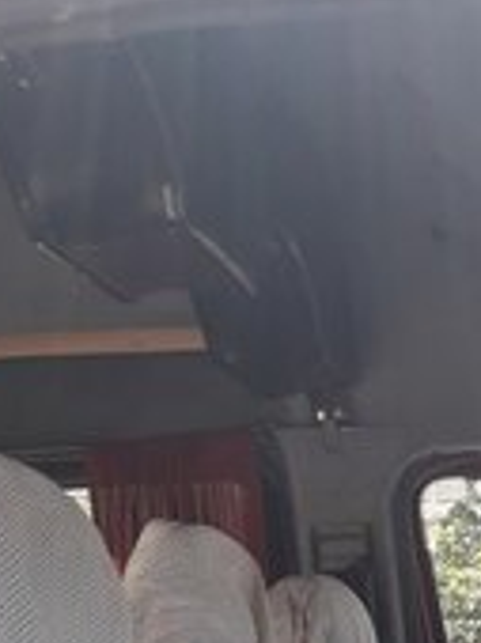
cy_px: 787
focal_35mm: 79
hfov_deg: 17.3
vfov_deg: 22.6
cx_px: 651
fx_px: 1467
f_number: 1.9
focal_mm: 3.6
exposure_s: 1/302
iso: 40
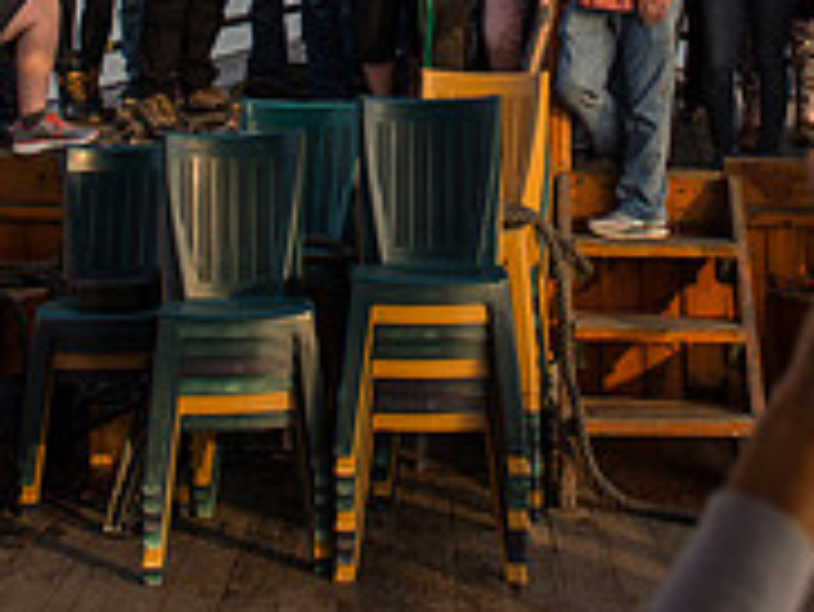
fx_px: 1741
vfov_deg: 18.3
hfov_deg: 26.3
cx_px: 450
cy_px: -232
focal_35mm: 74
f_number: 2.8
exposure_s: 1/500
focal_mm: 24
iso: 100
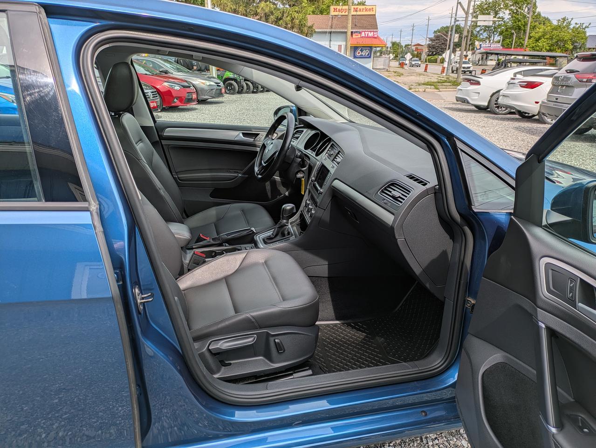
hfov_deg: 69.4
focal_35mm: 25
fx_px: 431
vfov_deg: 54.9
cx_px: 298
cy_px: 224
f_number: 1.89
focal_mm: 5.43
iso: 42
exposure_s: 1/1616
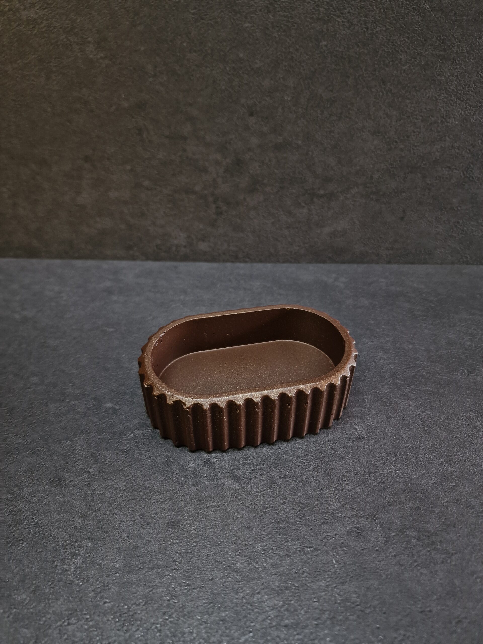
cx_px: 242
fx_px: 428
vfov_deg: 73.9
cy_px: 322
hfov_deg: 58.9
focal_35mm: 23
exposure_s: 1/154
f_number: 1.8
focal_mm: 6.4
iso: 50
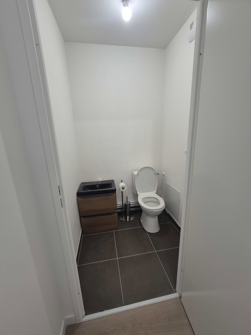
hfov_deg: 89.9
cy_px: 168
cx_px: 126
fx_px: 126
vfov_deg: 106.2
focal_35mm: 13
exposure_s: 1/50
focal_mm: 2.2
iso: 125
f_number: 2.2
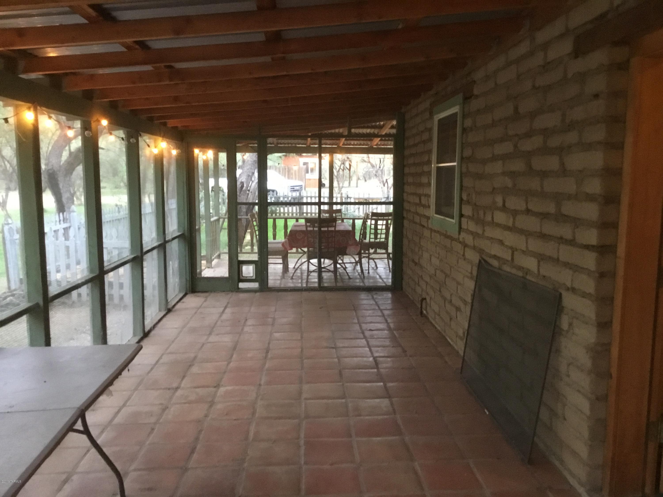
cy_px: 248
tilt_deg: -6.3
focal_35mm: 31
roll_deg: -0.8
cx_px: 332
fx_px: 594
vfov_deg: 45.4
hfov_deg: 58.4
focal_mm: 3.3
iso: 250
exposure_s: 1/15
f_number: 2.4
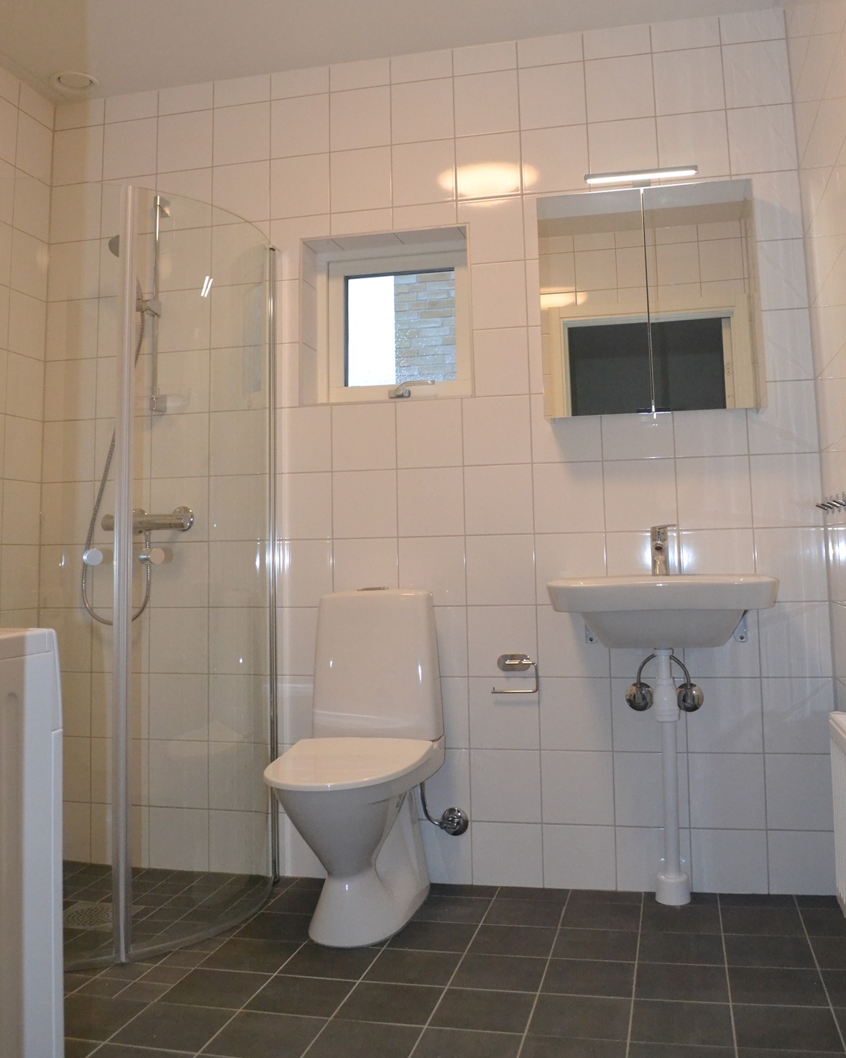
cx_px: 421
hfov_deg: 47.1
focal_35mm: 31
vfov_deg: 56.6
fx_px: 970
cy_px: 411
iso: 3200
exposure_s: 1/200
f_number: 7.1
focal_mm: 18
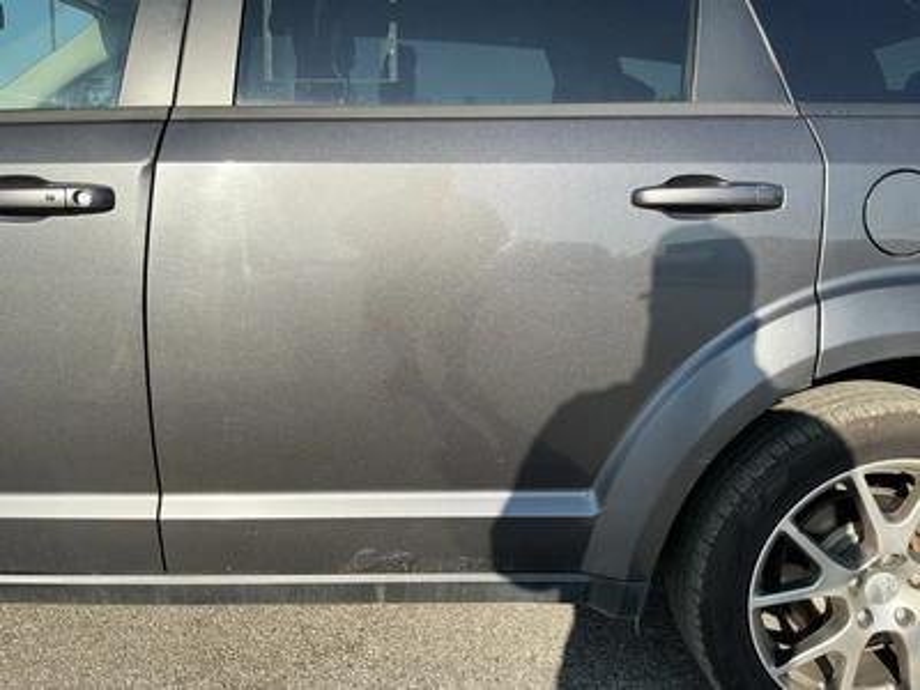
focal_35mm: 28
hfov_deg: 63.4
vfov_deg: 49.7
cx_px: 460
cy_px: 345
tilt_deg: -13.6
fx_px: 744
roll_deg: -2.5
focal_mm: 3
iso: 25
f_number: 1.8
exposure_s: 1/1015
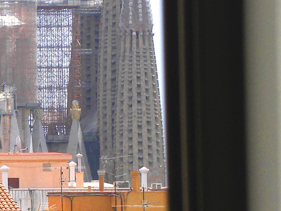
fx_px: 3198
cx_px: -136
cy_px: 100
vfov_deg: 3.8
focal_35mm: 394
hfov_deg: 5.0
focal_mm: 20.8
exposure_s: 1/407
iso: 64
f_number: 4.5
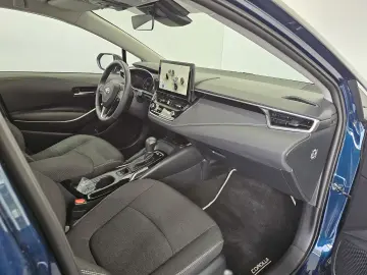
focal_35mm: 23
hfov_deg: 73.9
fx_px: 244
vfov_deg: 58.9
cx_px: 184
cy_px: 138
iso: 400
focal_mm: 6.3
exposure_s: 1/200
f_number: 1.7
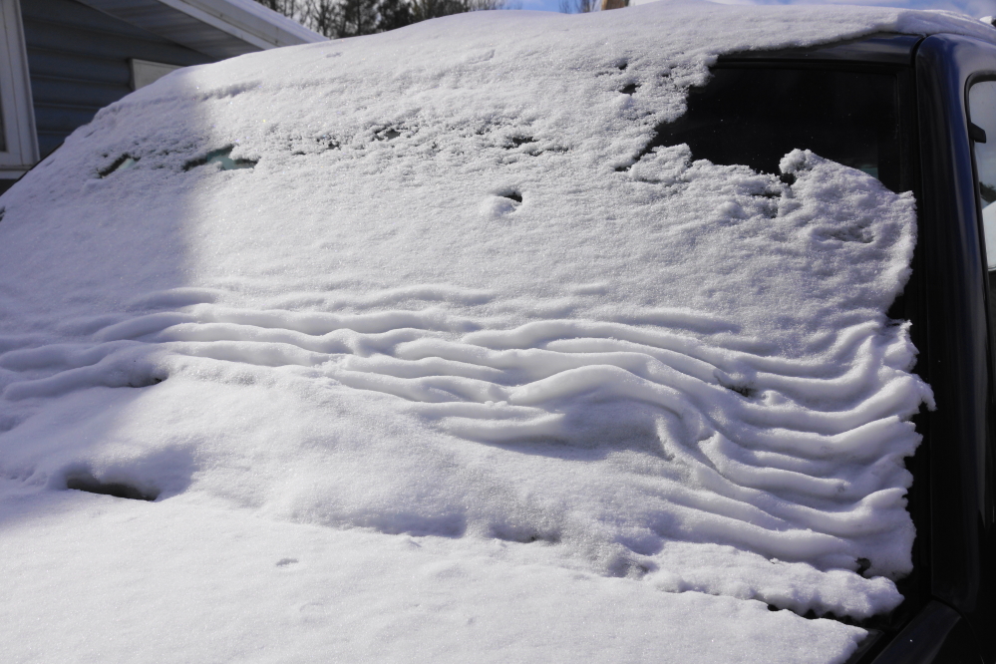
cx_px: 498
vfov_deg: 29.9
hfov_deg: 43.6
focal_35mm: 45
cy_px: 332
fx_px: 1245
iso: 100
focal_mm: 30
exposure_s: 1/100
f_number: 13
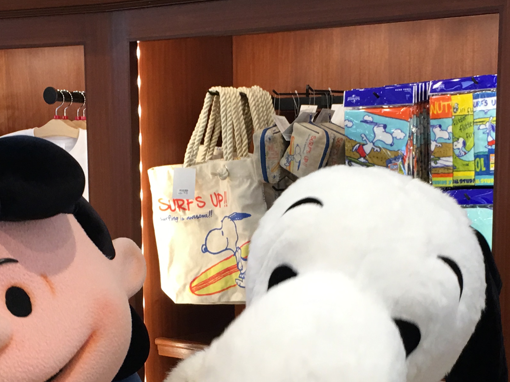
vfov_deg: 19.9
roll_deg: -0.7
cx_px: 292
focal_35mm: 73
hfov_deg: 26.7
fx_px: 1075
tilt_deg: -9.3
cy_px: 327
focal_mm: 4.15
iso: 40
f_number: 2.2
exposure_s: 1/30
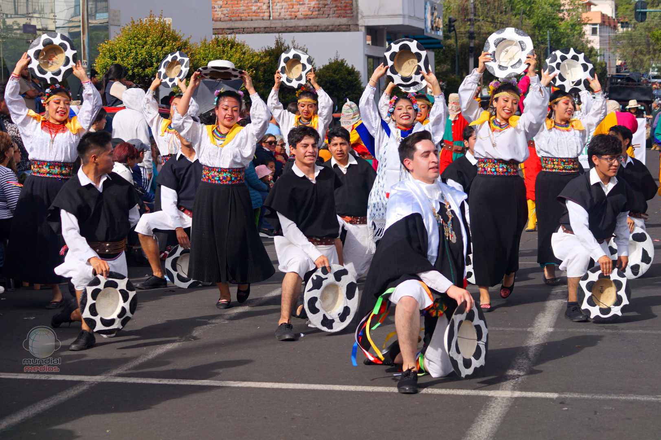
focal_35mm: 82
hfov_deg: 24.6
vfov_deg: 16.5
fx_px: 1514
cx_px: 330
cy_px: 220
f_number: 5.6
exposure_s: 1/250
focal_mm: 55
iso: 100
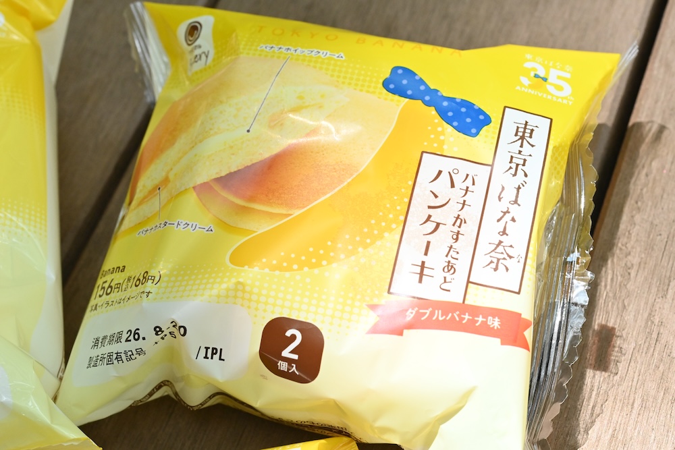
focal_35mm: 60
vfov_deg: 22.6
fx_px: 1125
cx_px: 338
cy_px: 225
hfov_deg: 33.4
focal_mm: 60
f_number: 11
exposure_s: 1/320
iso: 3200
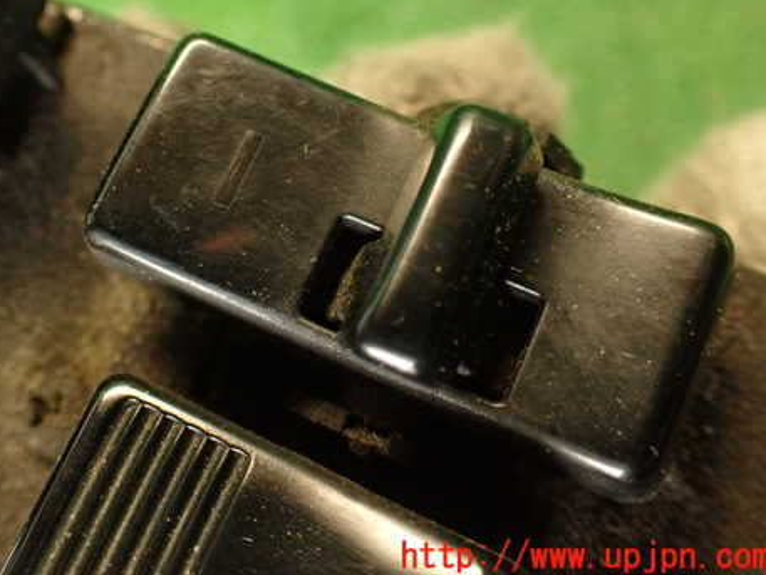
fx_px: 930
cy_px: 201
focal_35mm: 42
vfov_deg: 34.1
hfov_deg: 44.3
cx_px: 277
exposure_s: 1/30
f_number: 2.4
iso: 500
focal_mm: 5.79
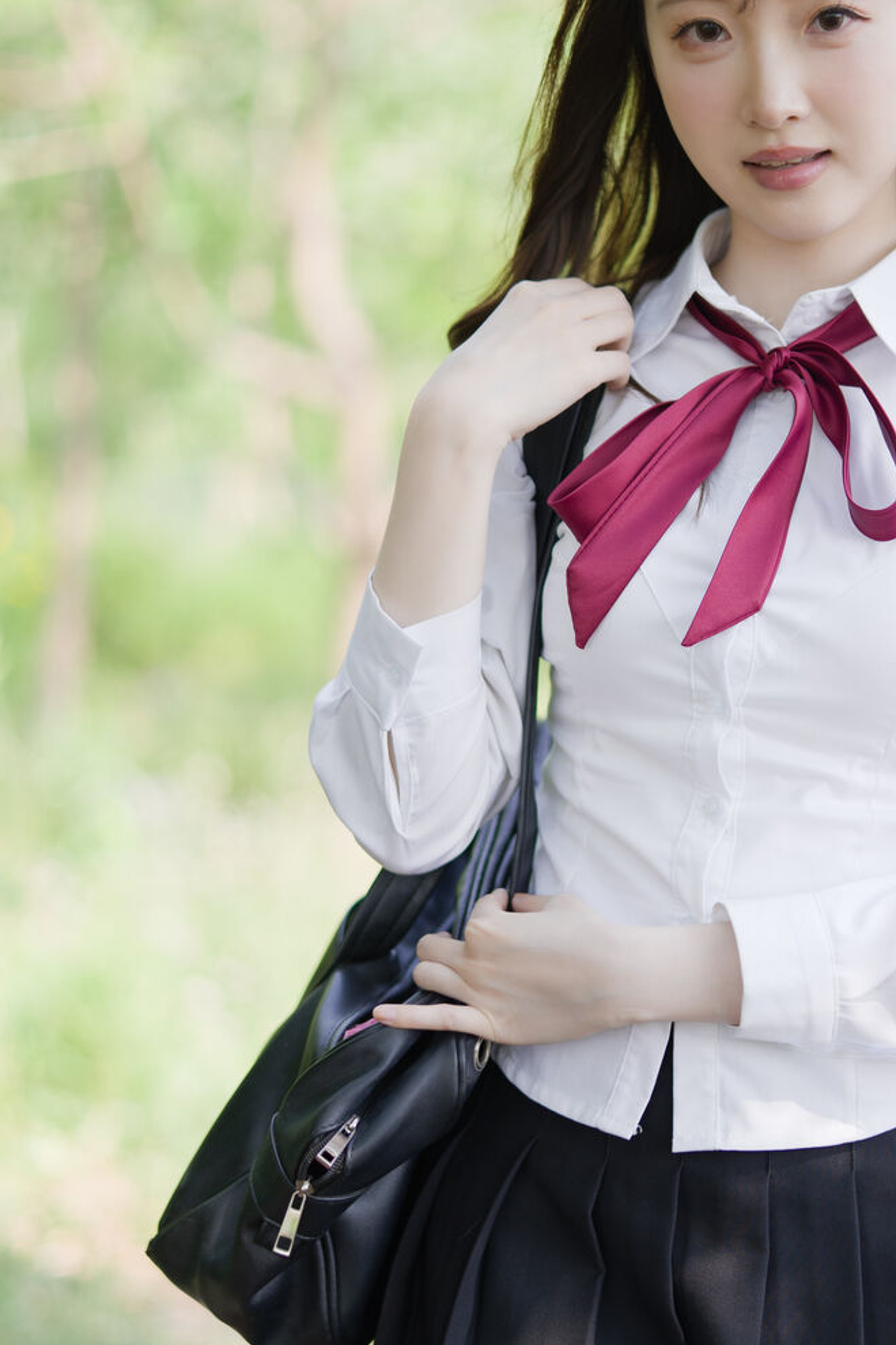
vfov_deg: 22.4
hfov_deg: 14.9
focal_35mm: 91
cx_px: 745
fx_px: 3398
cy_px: 602
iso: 100
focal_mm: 50
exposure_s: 1/1250
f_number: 1.4
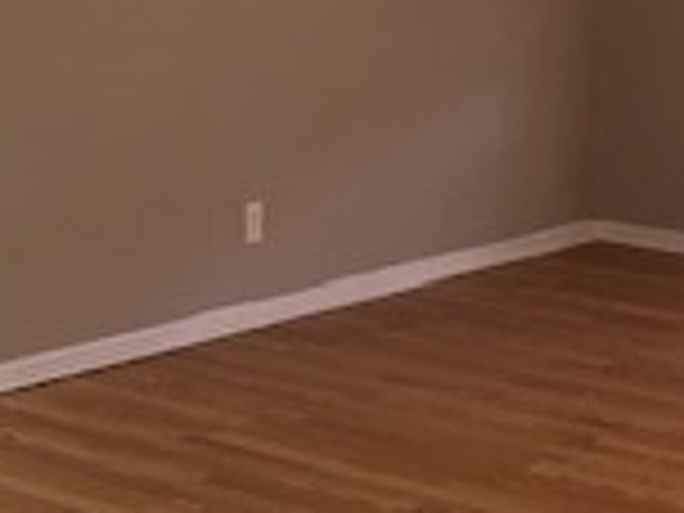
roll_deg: -1.6
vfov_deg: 12.5
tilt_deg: -9.5
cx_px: -117
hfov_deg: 16.1
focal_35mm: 118
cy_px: 104
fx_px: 2332
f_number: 1.8
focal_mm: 3.99
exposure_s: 1/7
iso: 80
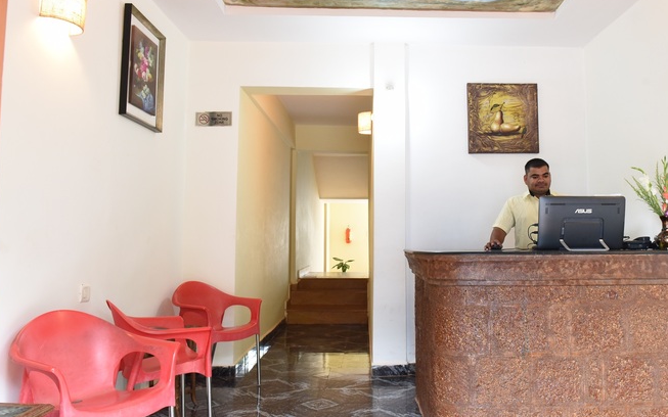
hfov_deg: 62.4
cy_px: 200
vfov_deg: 41.8
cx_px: 396
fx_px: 546
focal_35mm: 30
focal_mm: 24
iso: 2000
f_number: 7.1
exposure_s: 1/40
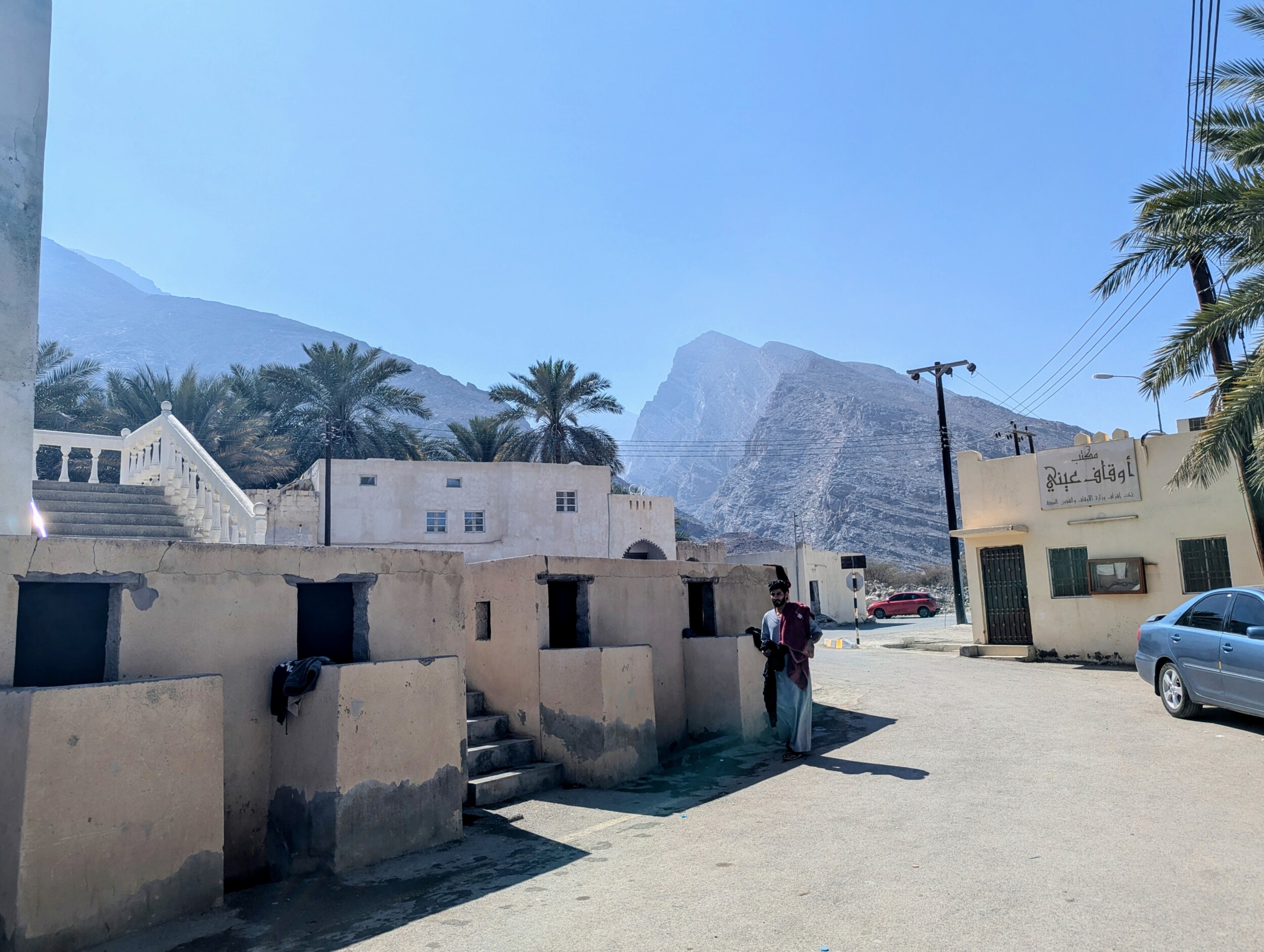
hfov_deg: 71.5
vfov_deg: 56.9
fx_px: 878
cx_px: 632
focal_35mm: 24
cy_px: 476
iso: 46
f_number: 1.85
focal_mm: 6.81
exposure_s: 1/3534
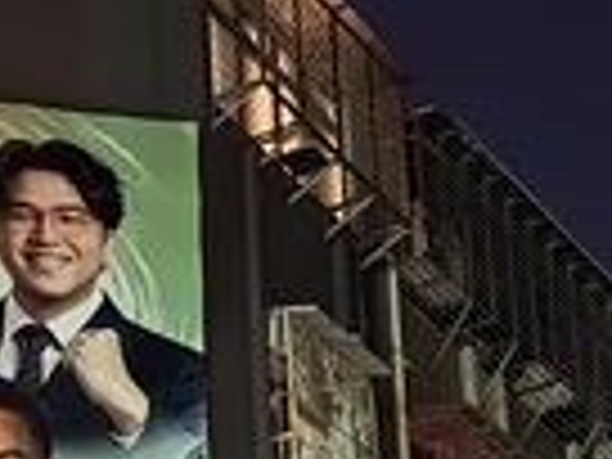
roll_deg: -0.5
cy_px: 522
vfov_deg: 10.4
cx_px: -108
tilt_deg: +26.3
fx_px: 2493
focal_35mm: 141
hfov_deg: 13.6
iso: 1600
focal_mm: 6.76
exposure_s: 1/9
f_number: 1.78
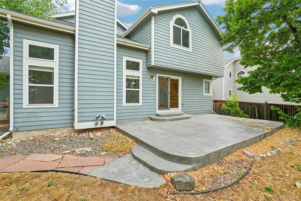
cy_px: 100
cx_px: 150
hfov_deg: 100.4
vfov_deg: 77.3
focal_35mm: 15
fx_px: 125
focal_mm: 10
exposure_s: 1/100
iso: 400
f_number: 8
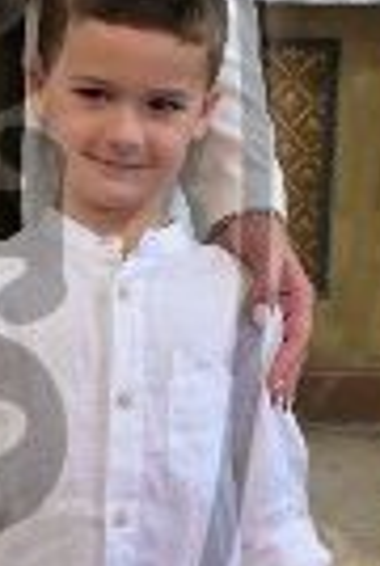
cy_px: 165
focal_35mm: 145
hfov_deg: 9.2
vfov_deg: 14.1
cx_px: -264
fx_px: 2284
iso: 5000
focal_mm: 30
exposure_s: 1/125
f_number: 5
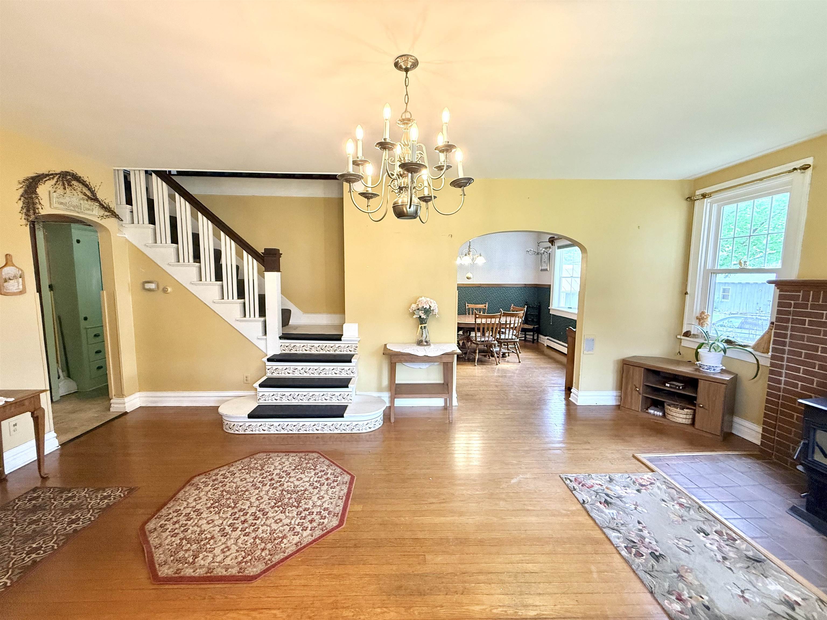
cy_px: 310
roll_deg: -0.4
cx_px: 414
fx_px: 334
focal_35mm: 14
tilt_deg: -5.2
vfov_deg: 85.7
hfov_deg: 102.1
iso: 320
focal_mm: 2.22
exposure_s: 1/120
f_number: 2.2
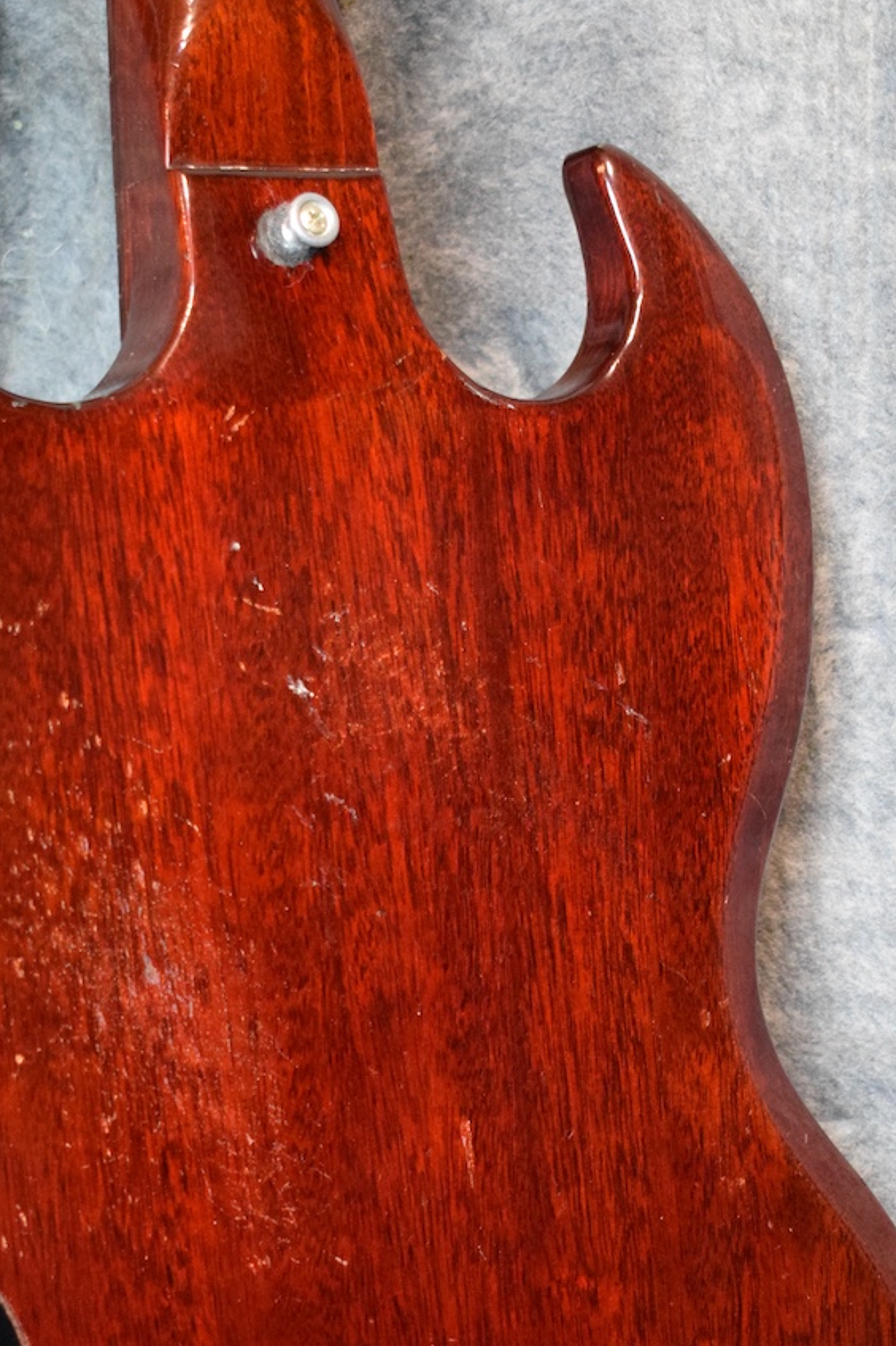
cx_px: 326
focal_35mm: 101
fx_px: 3773
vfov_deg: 20.1
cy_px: 968
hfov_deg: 13.5
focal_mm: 38
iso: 3200
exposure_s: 1/20
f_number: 4.8
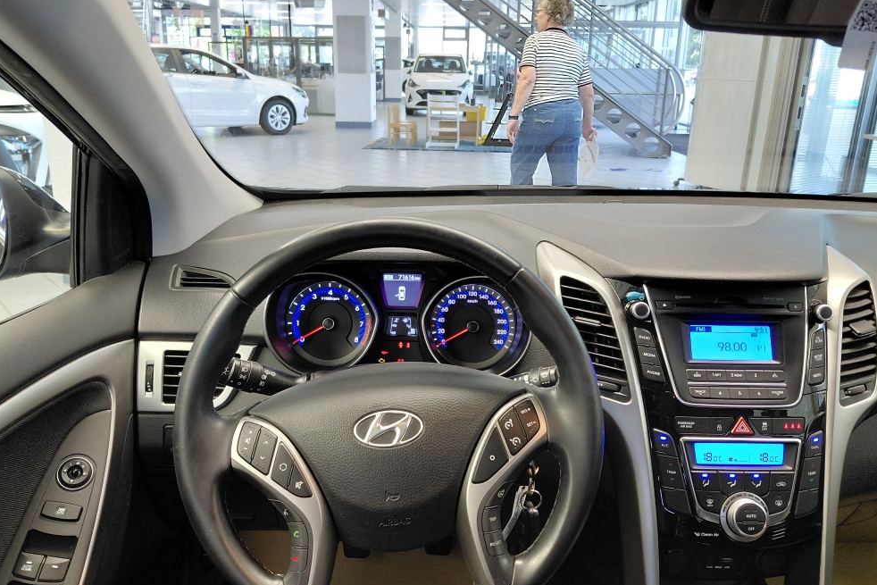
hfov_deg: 67.4
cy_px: 297
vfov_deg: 47.9
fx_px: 658
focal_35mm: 27
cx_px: 424
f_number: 1.8
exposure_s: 1/50.1
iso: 320
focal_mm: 4.69
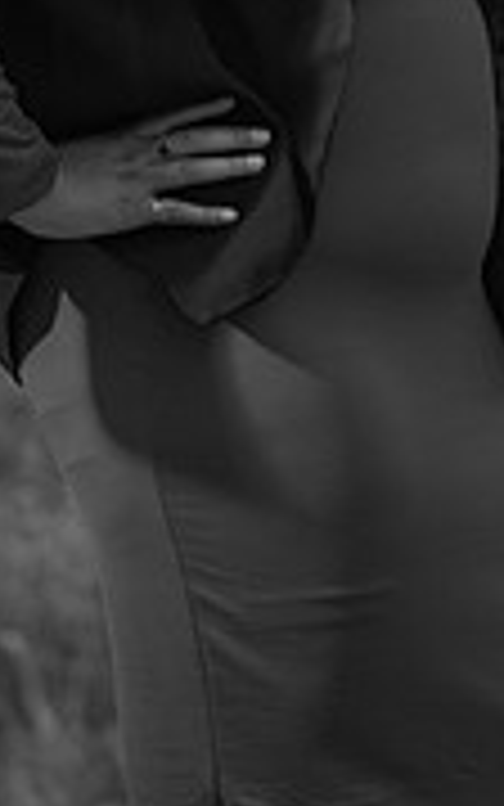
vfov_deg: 4.7
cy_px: 63
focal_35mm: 449
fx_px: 9860
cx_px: 324
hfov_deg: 2.9
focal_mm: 175
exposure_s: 1/160
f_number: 2.8
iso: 800
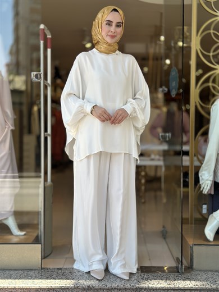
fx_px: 405
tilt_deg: -2.3
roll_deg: -1.6
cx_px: 110
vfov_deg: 39.7
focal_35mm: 48
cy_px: 146
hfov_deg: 30.3
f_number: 1.78
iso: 80
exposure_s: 1/1376
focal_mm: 6.86
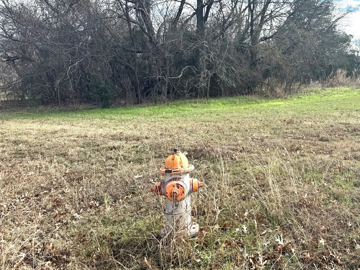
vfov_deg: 34.9
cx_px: 305
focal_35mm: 41
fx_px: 426
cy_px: 100
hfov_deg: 42.9
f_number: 1.78
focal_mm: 6.76
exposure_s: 1/4310
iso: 80
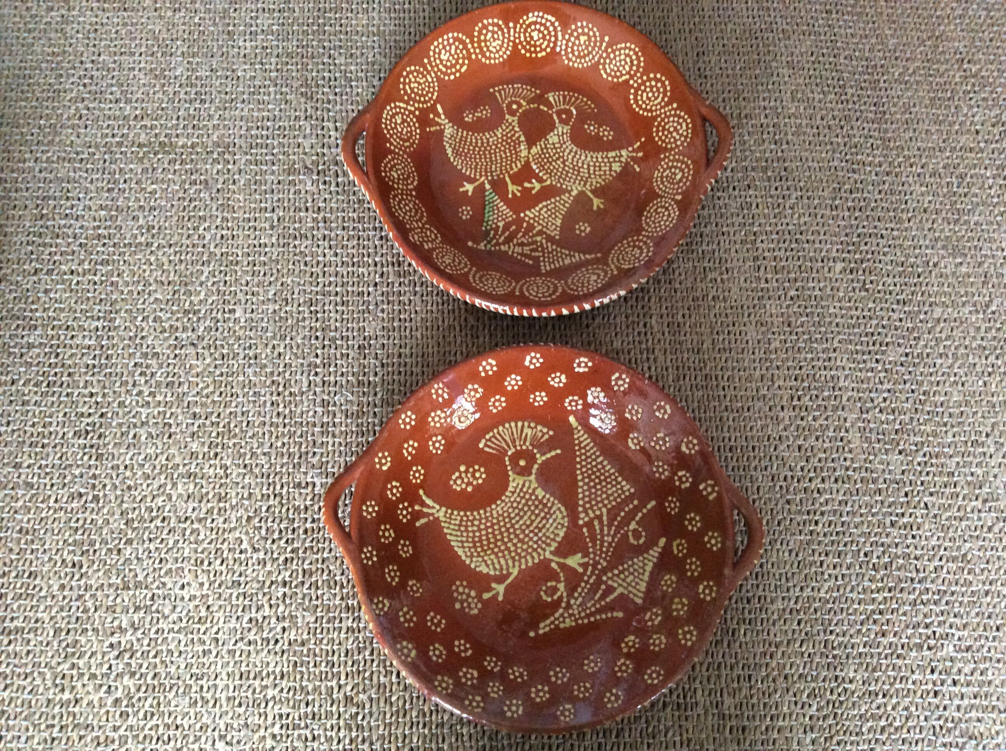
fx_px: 929
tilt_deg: -74.6
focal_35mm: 32
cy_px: 376
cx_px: 503
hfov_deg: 56.9
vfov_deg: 44.1
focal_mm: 3.3
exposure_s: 1/17
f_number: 2.4
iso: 320
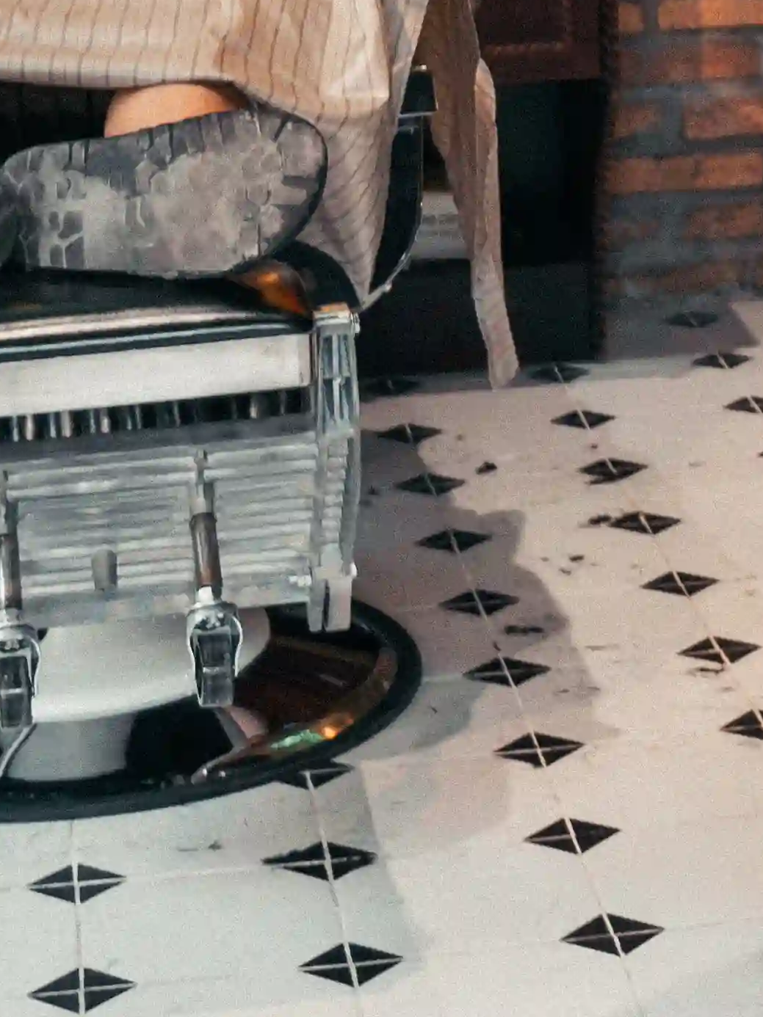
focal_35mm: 116
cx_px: 1040
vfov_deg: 14.9
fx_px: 3410
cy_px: -794
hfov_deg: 12.3
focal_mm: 18
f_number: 2.8
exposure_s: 1/100
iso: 250
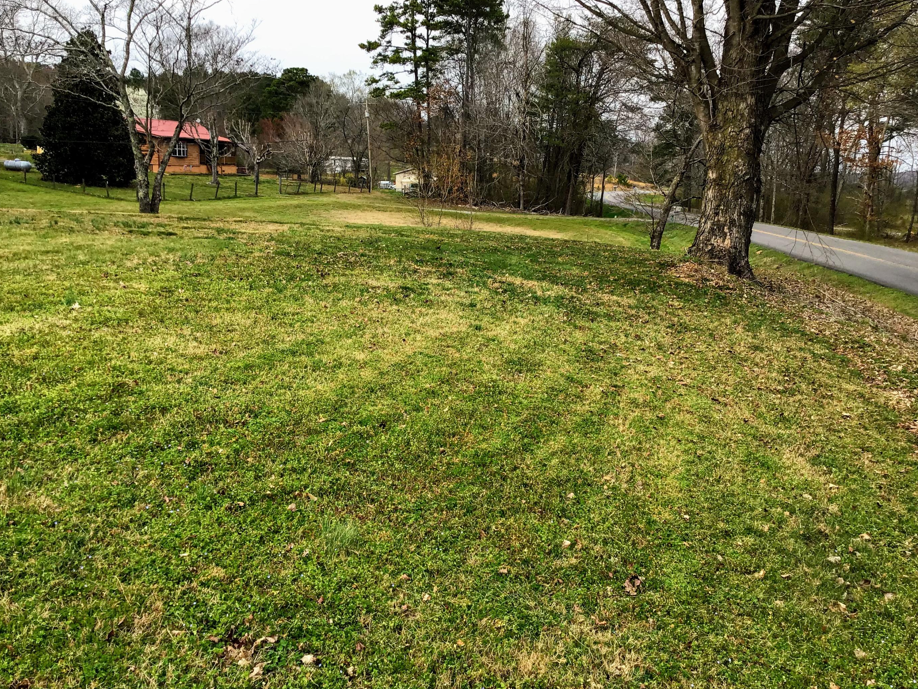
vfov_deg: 41.8
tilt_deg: -11.3
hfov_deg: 53.9
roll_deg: -2.0
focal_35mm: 34
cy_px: 338
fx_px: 902
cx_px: 441
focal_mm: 3.3
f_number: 2.4
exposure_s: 1/341
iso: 25
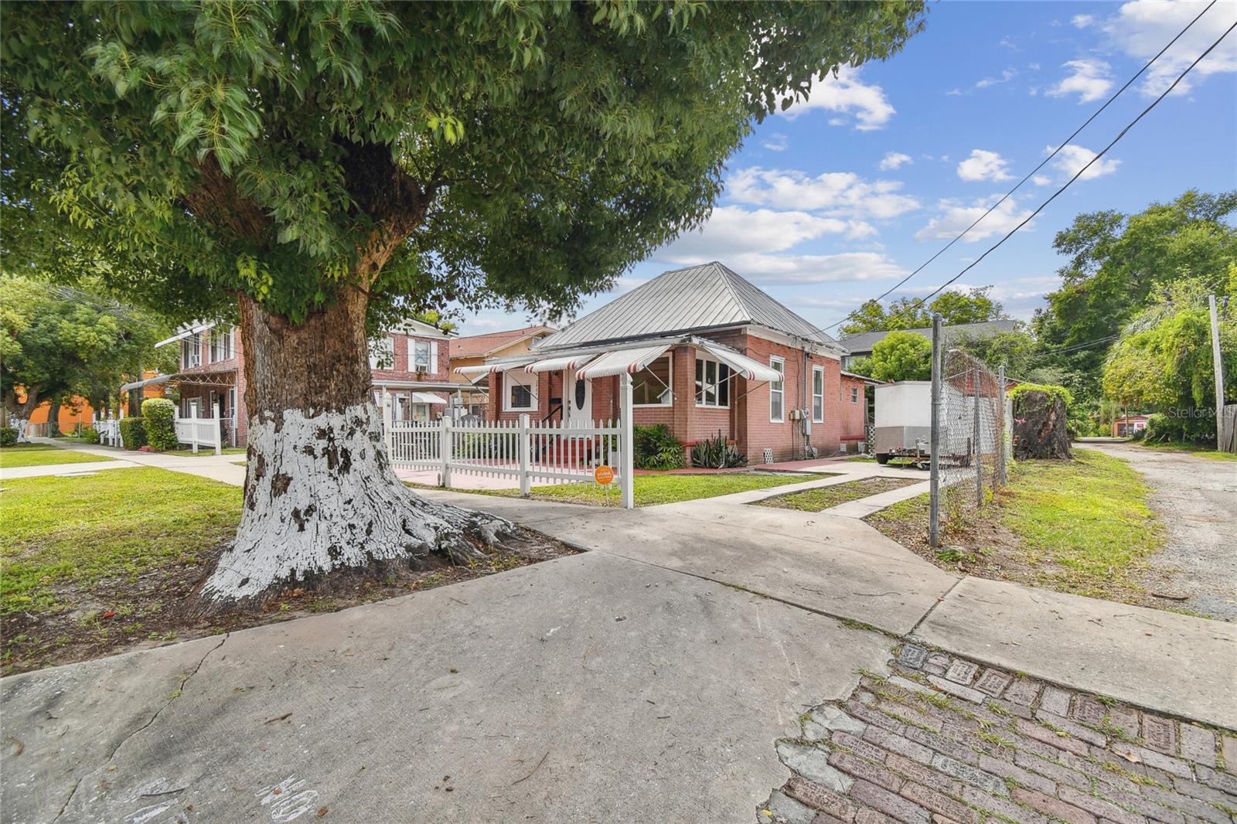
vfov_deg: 77.3
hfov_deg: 100.4
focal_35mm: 15
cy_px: 412
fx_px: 515
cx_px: 618
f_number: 7.1
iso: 100
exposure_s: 1/400
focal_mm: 10
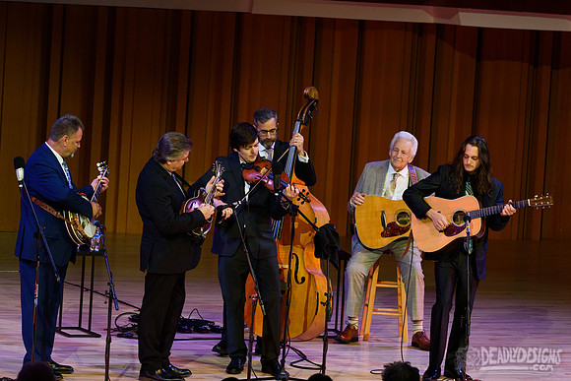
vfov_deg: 7.0
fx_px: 3102
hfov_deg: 10.5
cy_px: 182
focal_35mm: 196
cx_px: 287
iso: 2500
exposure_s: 1/320
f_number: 5.3
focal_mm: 185
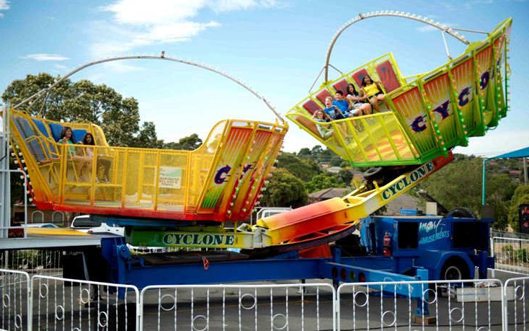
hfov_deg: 38.9
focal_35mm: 52
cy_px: 168
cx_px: 266
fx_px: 750
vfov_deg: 24.9
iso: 200
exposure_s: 1/2000
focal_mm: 50
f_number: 2.8
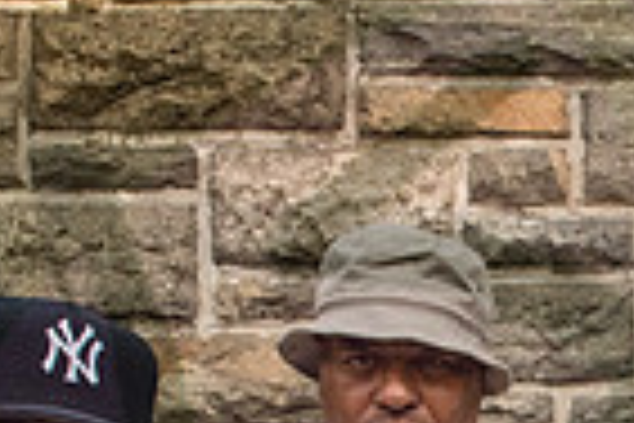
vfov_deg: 11.4
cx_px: 816
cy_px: 764
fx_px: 1972
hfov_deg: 17.2
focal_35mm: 112
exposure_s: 1/2000
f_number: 5.6
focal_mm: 24
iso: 2000
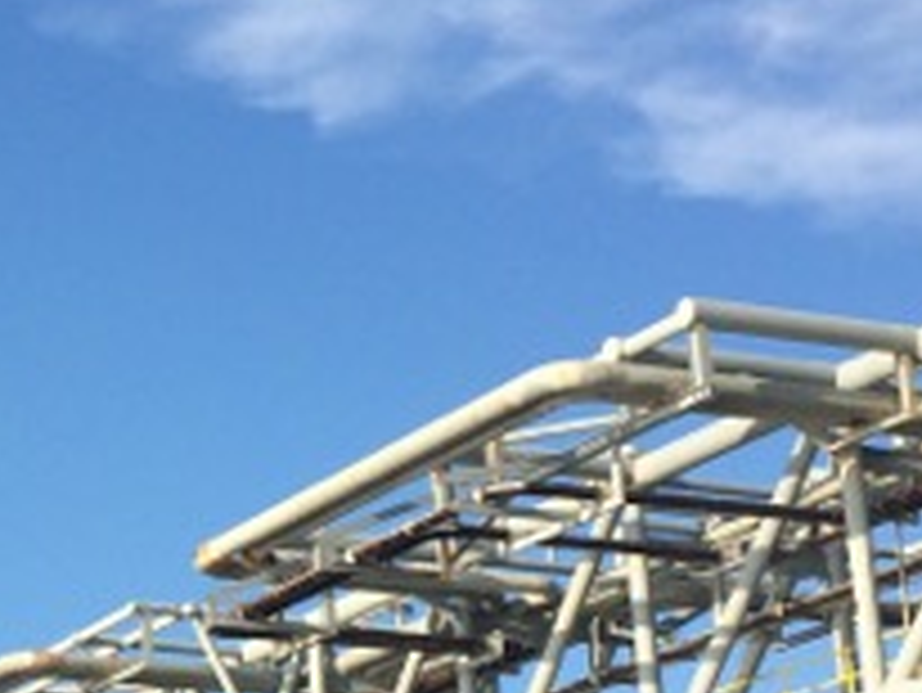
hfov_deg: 16.9
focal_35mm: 111
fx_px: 2958
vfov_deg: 13.3
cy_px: 572
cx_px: -198
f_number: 2.2
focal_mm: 4.12
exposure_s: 1/2053
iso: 40
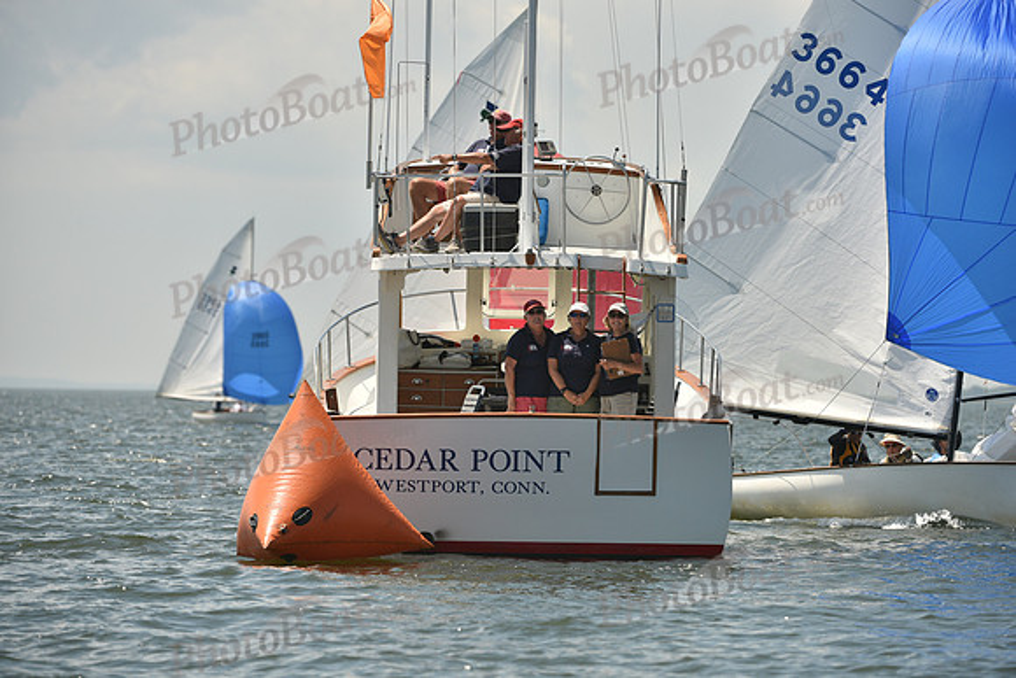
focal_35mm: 290
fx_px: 8186
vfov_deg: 4.7
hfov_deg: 7.1
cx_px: 508
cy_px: 339
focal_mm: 290
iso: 250
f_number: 6.3
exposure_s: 1/1250
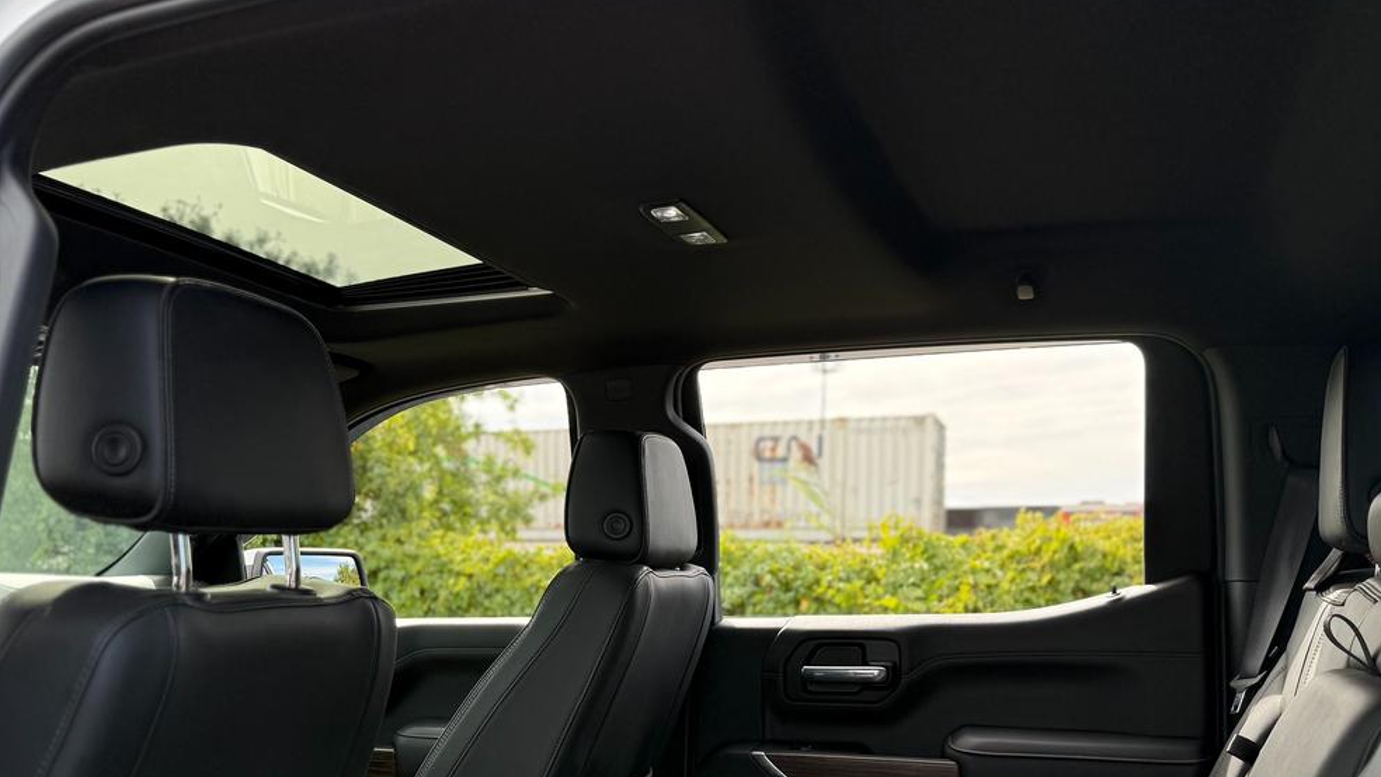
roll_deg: -1.2
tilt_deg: +0.5
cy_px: 590
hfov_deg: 57.5
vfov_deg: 33.9
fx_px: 1245
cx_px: 549
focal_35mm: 34
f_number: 1.78
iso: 80
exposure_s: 1/1060
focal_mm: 6.76
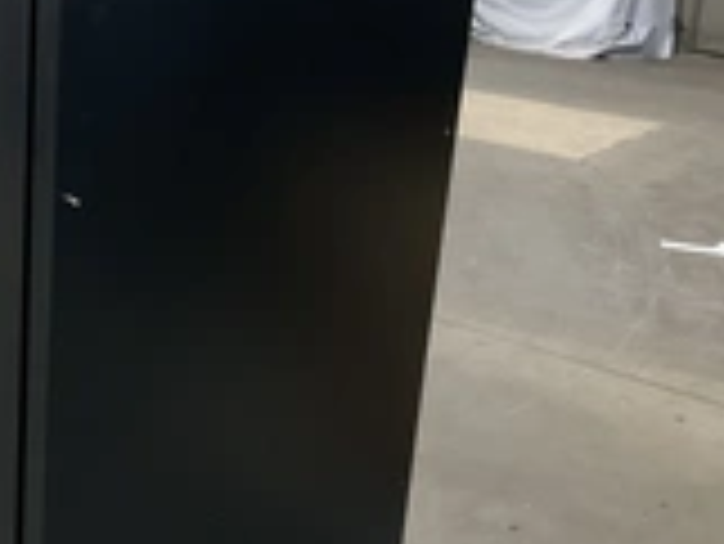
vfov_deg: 20.5
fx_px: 1507
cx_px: 81
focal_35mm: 72
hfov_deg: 26.2
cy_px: 283
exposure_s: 1/30
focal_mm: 3
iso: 320
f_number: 1.8
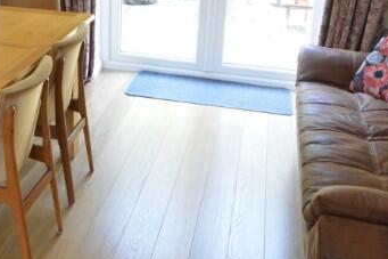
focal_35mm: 45
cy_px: 40
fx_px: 485
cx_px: 149
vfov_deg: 29.0
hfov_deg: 43.3
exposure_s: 1/8
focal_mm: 10
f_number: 8
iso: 400
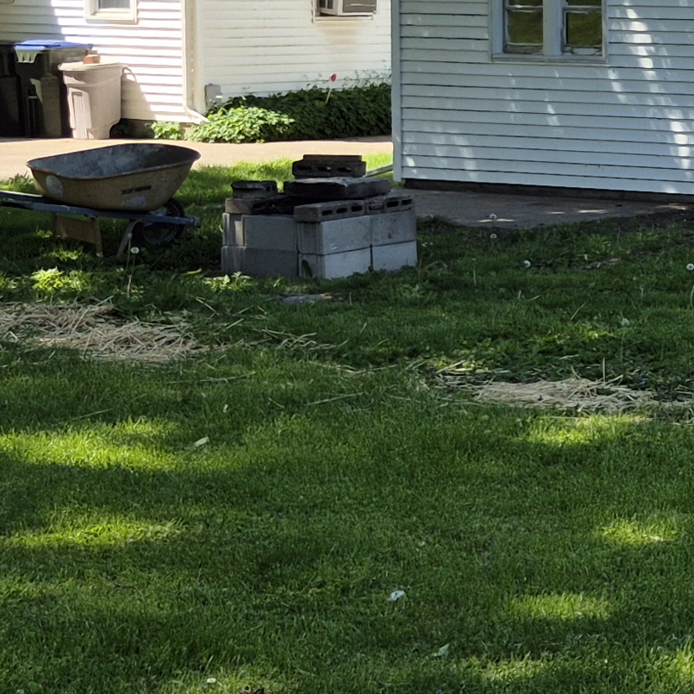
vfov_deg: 17.2
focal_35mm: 101
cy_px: 200
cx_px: 1232
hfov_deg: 15.1
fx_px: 2291
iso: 25
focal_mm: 5.4
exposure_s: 1/810
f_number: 1.8
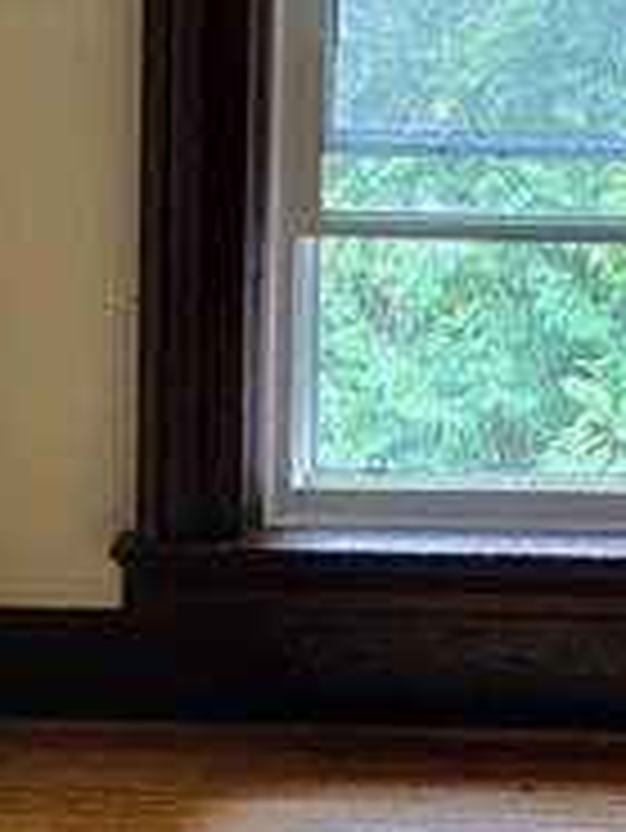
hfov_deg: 13.7
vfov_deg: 17.9
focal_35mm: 108
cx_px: 464
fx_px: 2601
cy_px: 99
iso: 250
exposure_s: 1/40
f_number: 1.8
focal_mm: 5.4
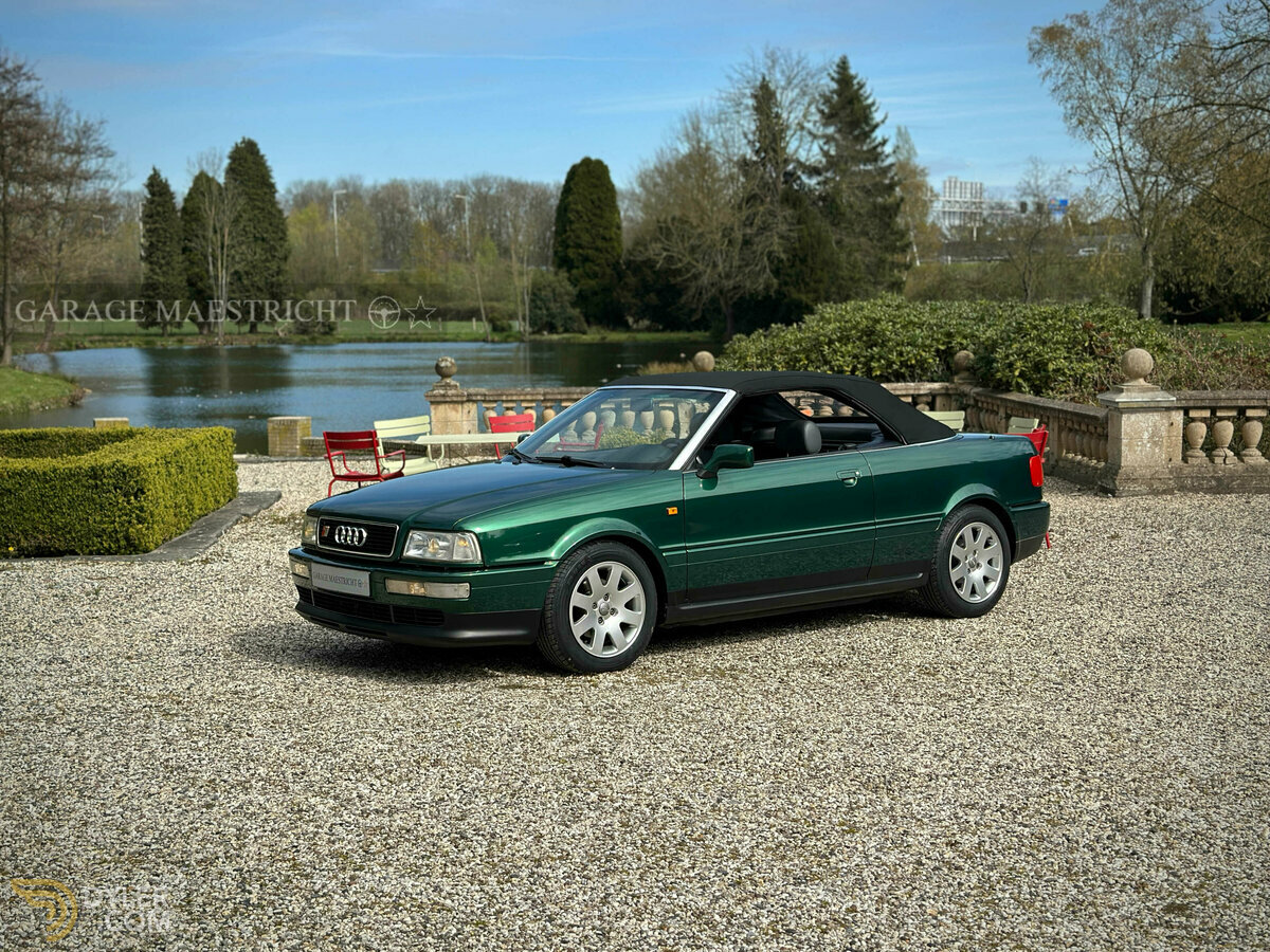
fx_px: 1761
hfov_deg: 39.7
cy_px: 476
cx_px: 635
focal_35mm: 48
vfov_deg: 30.3
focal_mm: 6.86
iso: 100
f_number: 1.78
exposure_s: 1/5263
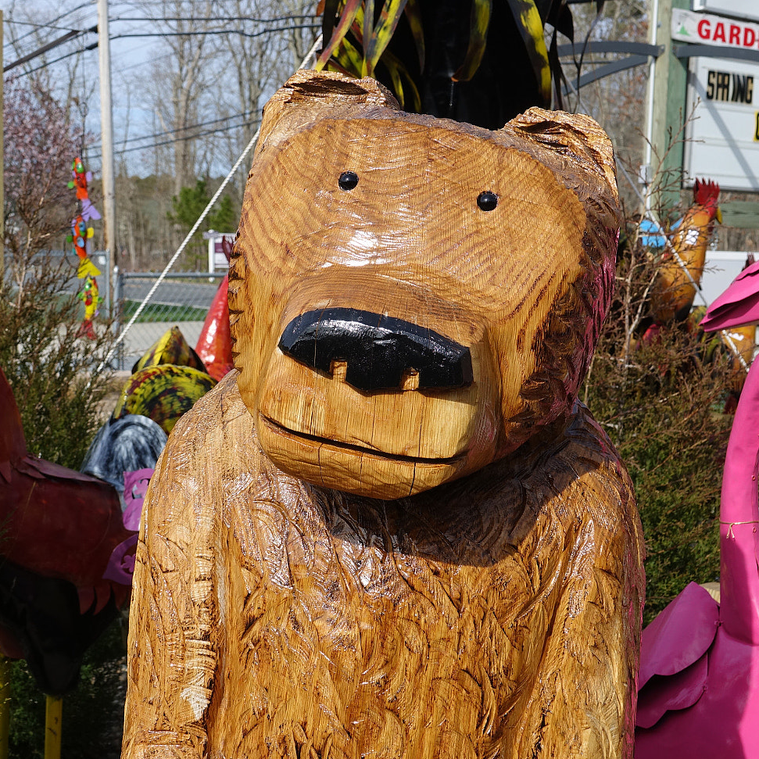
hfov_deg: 34.7
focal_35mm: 49
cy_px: 416
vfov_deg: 34.7
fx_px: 1216
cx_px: 370
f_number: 4
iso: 100
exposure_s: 1/800
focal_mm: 12.96
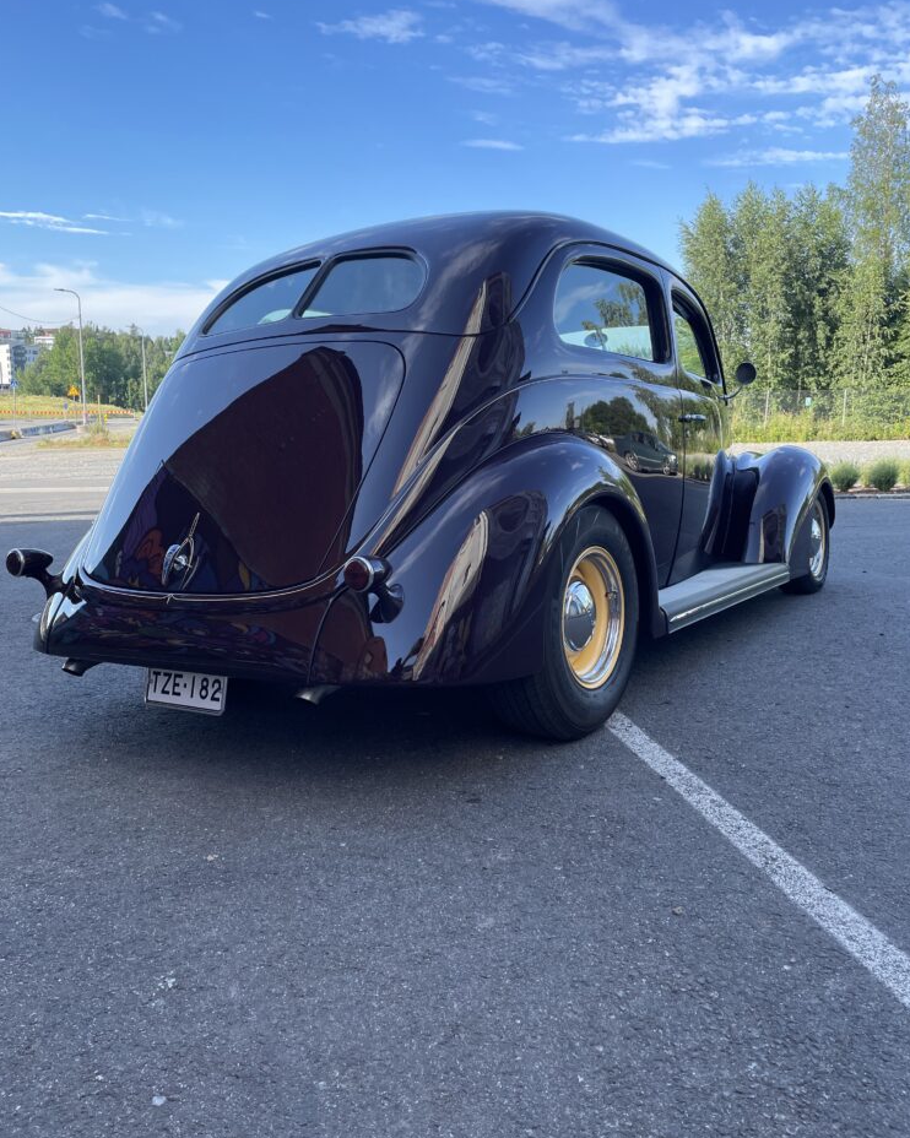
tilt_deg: -8.5
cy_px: 533
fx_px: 943
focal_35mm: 28
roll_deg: -1.0
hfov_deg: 51.5
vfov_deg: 62.2
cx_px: 462
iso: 32
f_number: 1.6
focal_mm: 4.2
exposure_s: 1/1043
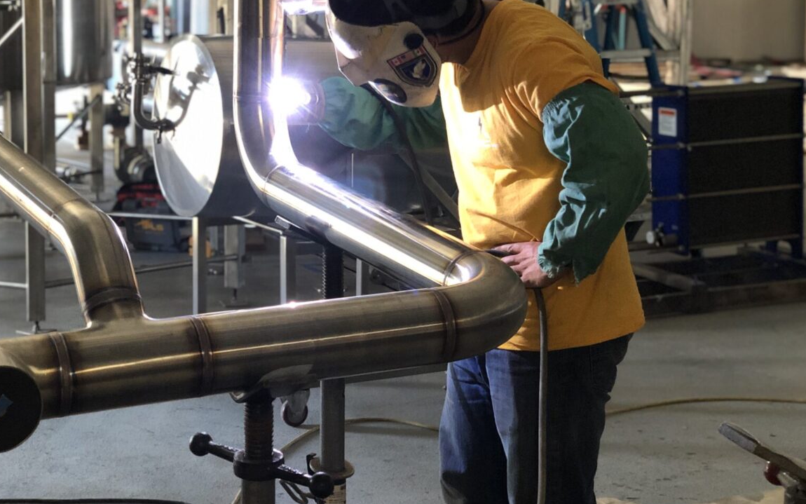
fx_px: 1516
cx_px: 316
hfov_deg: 29.7
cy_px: 161
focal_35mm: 69
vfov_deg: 18.8
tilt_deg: -6.7
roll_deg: +1.0
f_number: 2.4
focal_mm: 6
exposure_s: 1/24
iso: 160
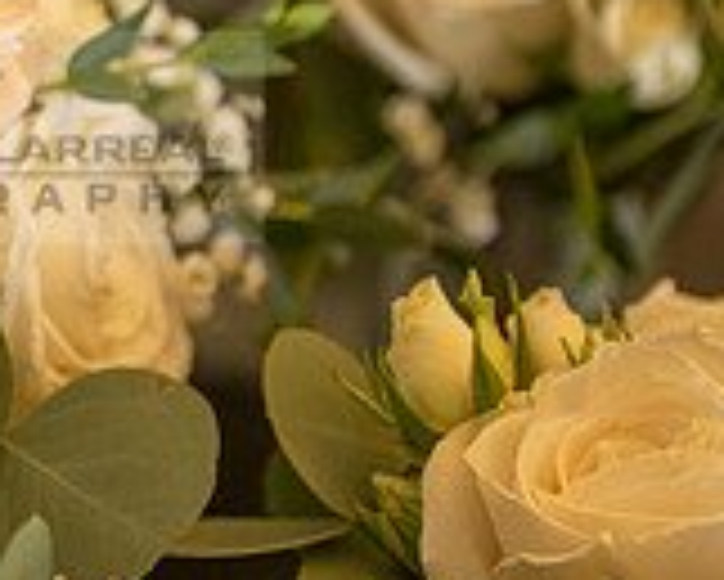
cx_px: -117
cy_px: 137
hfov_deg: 11.2
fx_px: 3623
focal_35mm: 169
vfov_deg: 9.1
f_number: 2.8
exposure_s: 1/320
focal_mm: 50
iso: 800
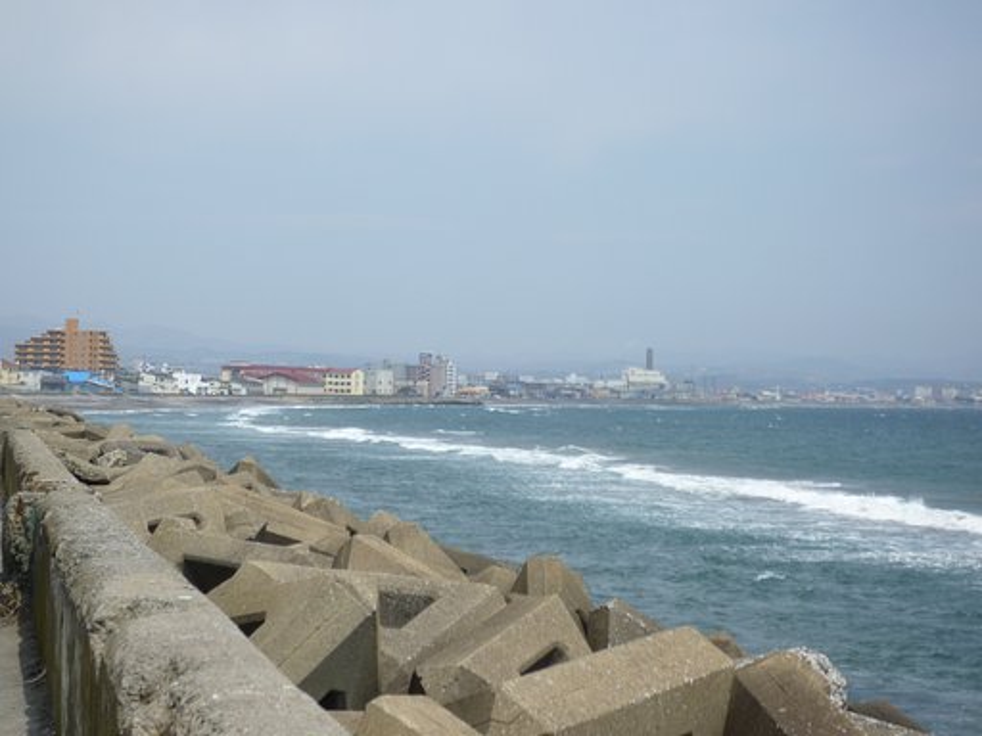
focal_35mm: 80
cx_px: 491
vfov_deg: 18.4
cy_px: 368
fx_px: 2269
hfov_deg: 24.4
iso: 80
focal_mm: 14.1
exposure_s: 1/500
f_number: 5.2
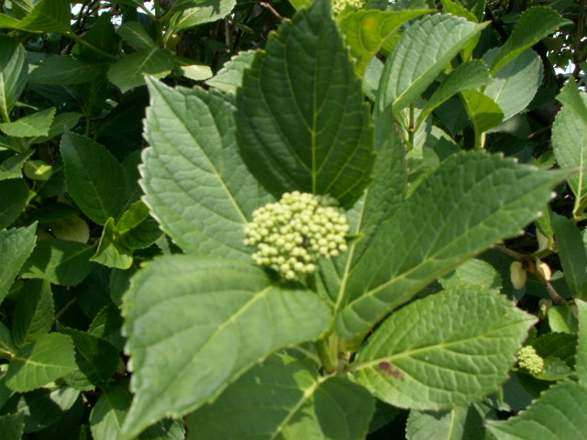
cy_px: 220
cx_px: 294
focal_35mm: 35
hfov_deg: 52.6
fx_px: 594
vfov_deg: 40.7
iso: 50
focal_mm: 5.86
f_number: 5.6
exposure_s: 1/125
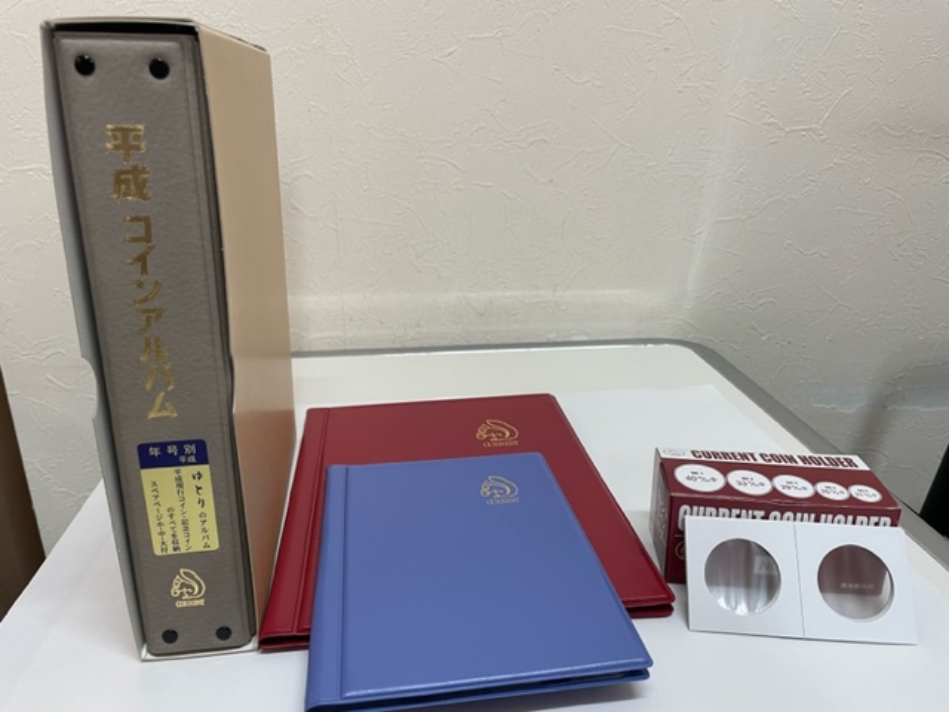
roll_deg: +0.7
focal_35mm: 26
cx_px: 474
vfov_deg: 53.1
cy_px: 356
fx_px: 713
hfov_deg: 67.3
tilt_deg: -18.7
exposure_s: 1/60
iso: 100
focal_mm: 4.2
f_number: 1.6
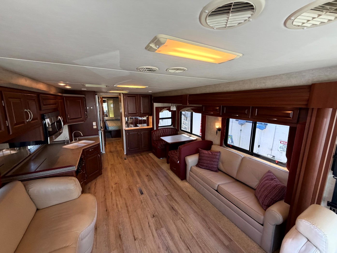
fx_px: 136
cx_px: 168
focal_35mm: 14
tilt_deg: -9.6
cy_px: 126
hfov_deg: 102.1
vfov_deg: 85.7
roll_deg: -0.8
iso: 320
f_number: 2.2
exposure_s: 1/121
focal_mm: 2.22
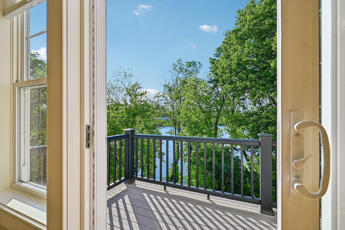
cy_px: 115
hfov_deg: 96.7
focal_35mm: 16
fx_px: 153
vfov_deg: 73.7
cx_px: 172
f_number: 8
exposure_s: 1/640
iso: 400
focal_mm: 16
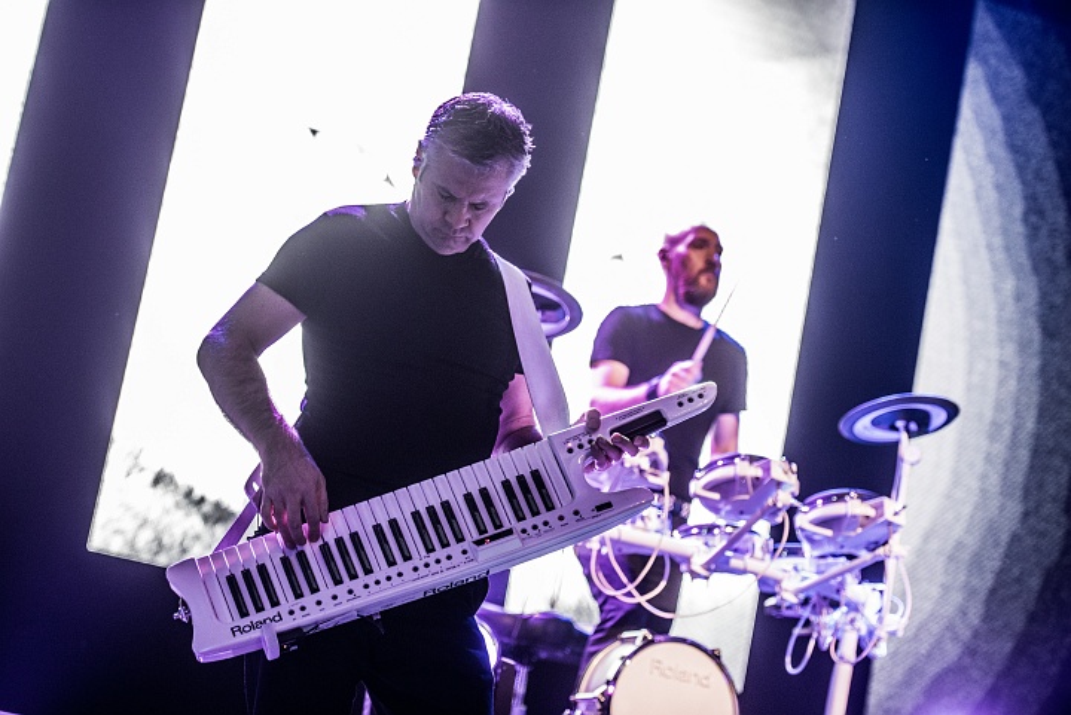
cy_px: 358
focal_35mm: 92
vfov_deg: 14.9
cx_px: 536
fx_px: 2739
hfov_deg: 22.1
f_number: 2.8
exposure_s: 1/100
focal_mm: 92
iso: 2500
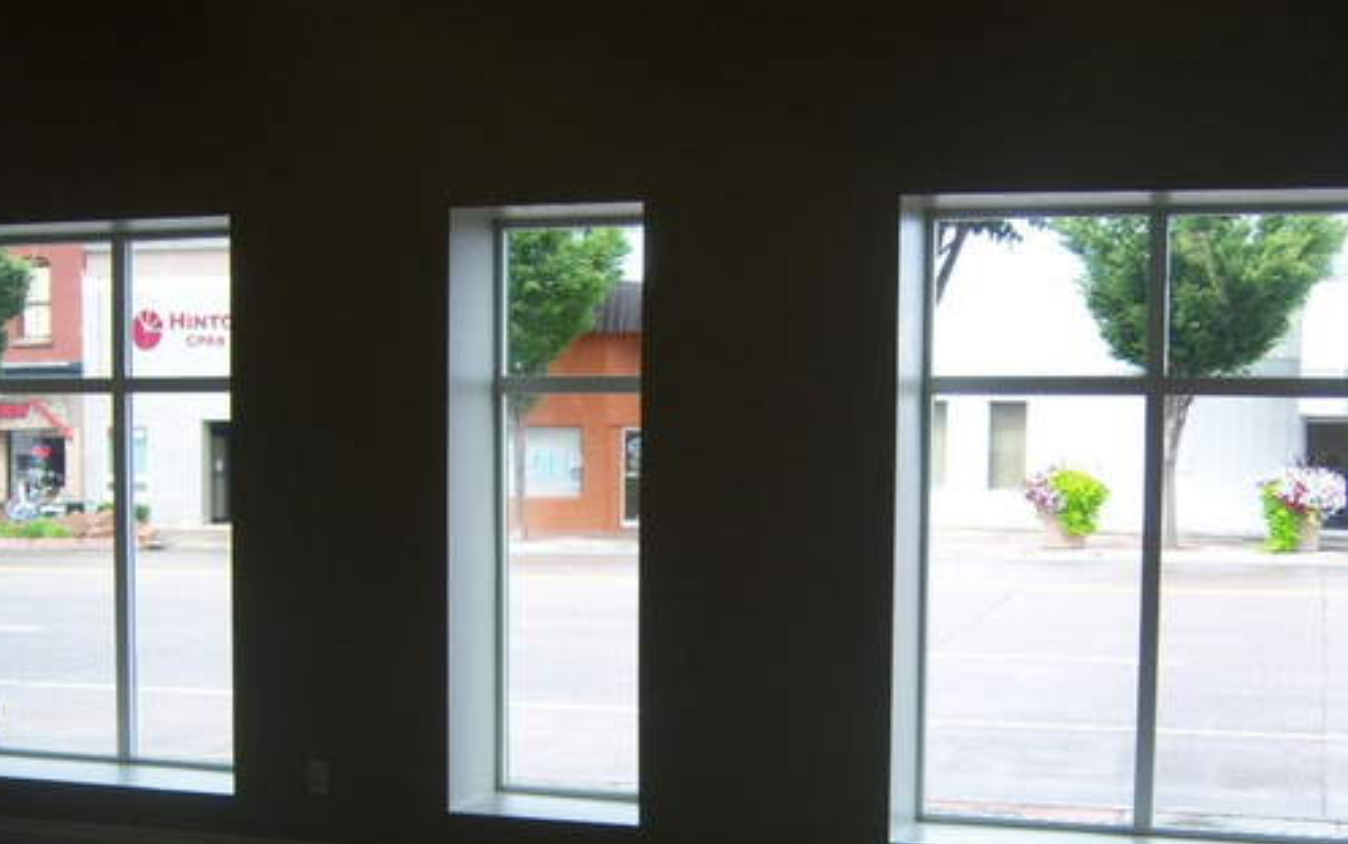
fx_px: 1801
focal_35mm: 49
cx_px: 809
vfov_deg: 26.2
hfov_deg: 40.8
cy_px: 579
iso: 80
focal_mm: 7.5
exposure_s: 1/100
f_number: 2.8
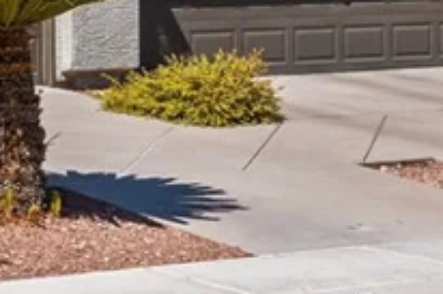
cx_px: -161
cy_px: -116
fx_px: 2201
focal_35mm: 179
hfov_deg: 11.2
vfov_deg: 7.6
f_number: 8
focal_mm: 24
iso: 400
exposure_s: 1/8000
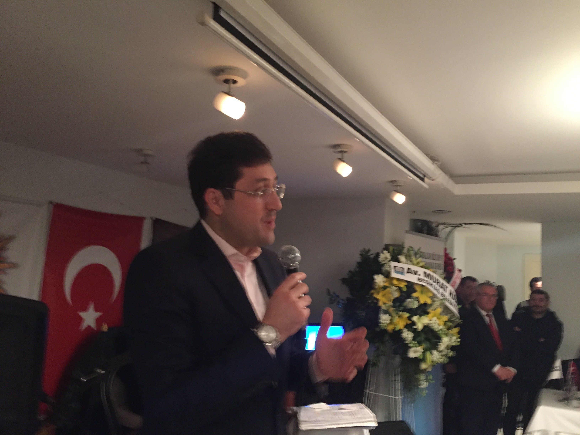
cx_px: 290
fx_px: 486
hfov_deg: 61.7
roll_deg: -3.7
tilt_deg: +4.7
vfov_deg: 48.2
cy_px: 218
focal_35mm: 29
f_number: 2.2
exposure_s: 1/17
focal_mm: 4.15
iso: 500
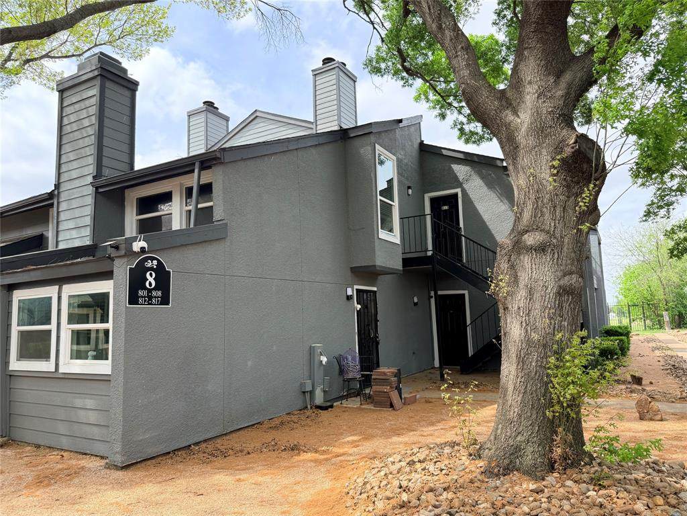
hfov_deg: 71.6
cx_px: 344
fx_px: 476
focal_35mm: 24
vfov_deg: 56.8
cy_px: 258
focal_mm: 6.76
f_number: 1.78
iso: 100
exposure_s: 1/1156
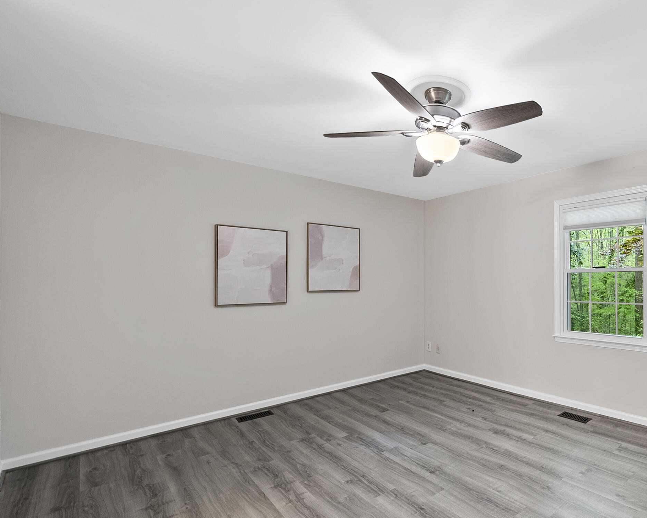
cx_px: 487
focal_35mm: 18
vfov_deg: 73.7
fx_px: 345
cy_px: 281
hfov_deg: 79.6
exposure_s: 1.3
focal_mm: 12
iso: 400
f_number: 7.1
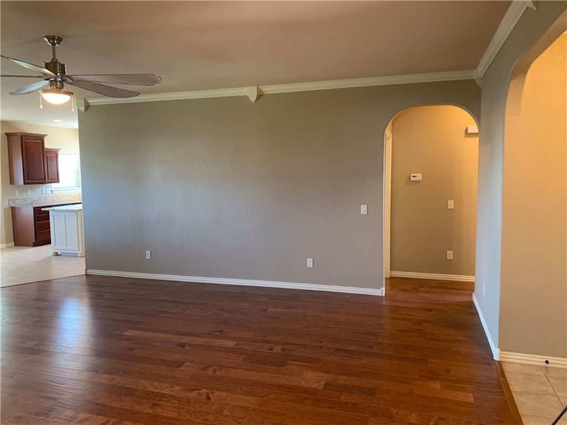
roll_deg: +0.5
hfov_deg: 67.3
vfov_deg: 53.1
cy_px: 212
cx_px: 284
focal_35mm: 26
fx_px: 426
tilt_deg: -4.6
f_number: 1.8
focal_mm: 4.25
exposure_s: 1/40
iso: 250
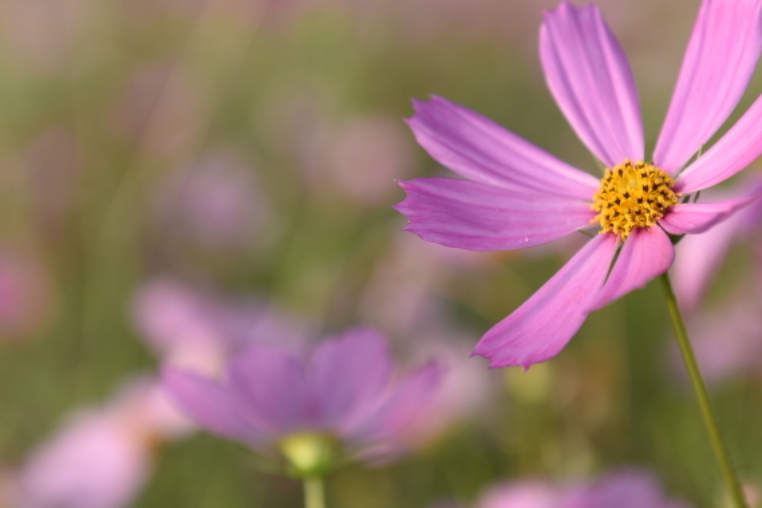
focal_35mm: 126
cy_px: 204
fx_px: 2666
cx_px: 391
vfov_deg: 10.9
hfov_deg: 16.3
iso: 110
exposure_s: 1/320
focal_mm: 70
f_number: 4.5
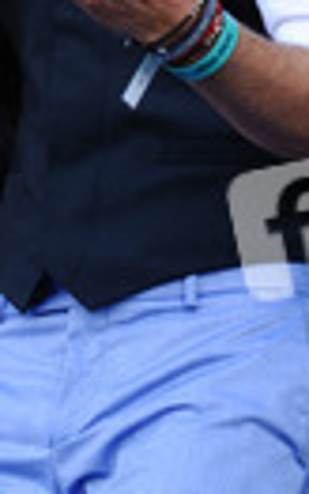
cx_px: 81
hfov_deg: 3.1
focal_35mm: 431
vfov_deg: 4.9
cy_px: 23
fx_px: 5801
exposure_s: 1/500
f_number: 5
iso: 320
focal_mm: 92
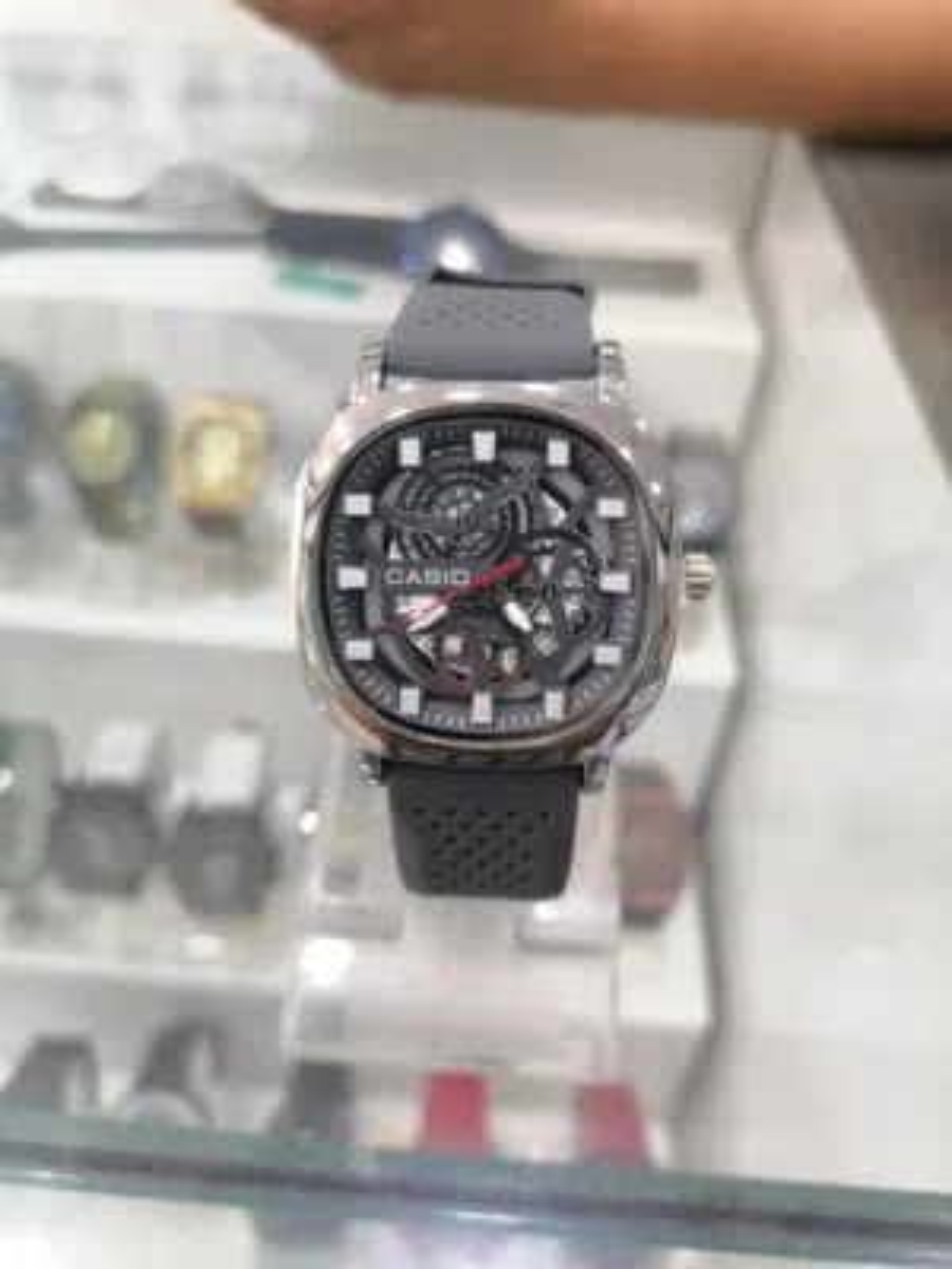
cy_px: 634
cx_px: 476
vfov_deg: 65.3
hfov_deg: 51.4
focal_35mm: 27
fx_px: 990
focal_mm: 5.3
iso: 80
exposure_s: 1/50
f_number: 1.8
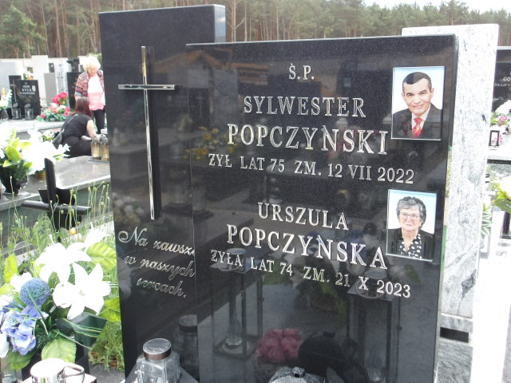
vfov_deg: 41.8
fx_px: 502
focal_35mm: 34
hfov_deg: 54.0
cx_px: 256
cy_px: 192
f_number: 3.3
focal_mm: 6.1
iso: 100
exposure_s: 1/127
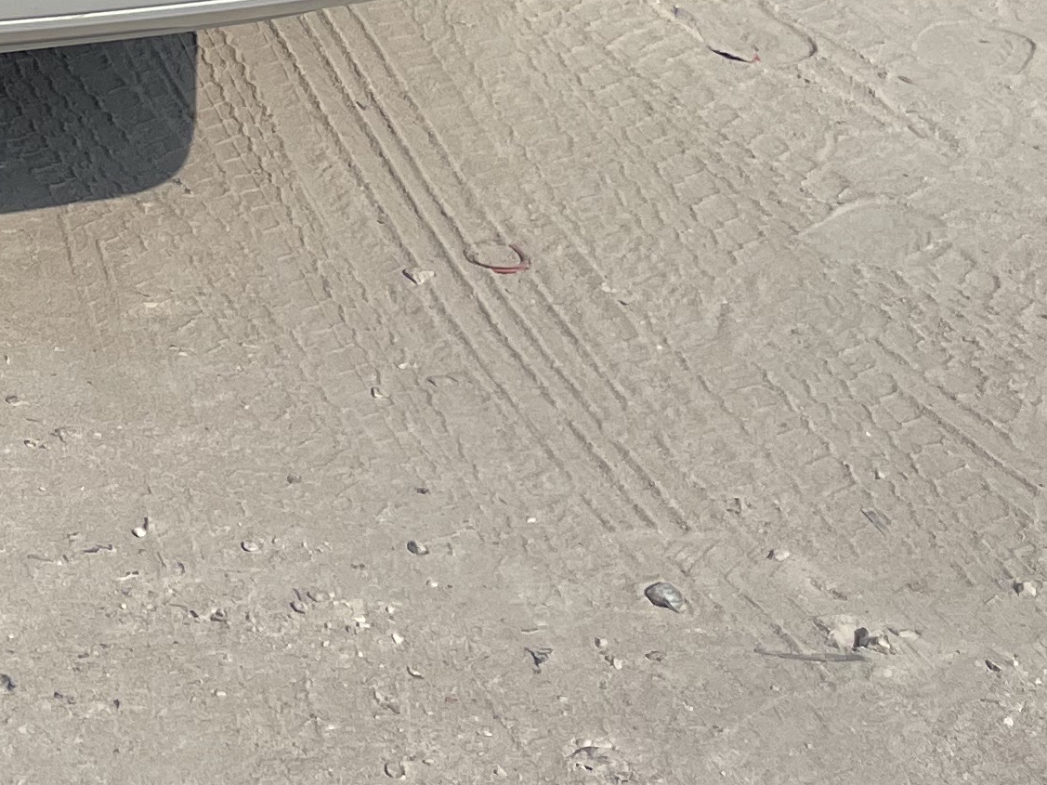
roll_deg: +2.5
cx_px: -636
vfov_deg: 14.3
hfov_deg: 18.2
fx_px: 2813
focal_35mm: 93
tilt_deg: -12.4
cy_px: -568
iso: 32
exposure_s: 1/9091
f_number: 1.6
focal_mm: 4.2
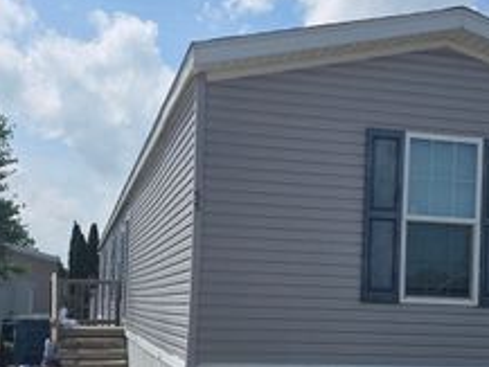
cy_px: 298
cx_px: 270
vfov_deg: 27.0
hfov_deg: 36.1
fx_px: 749
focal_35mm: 53
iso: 12
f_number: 1.7
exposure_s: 1/1238
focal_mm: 6.3
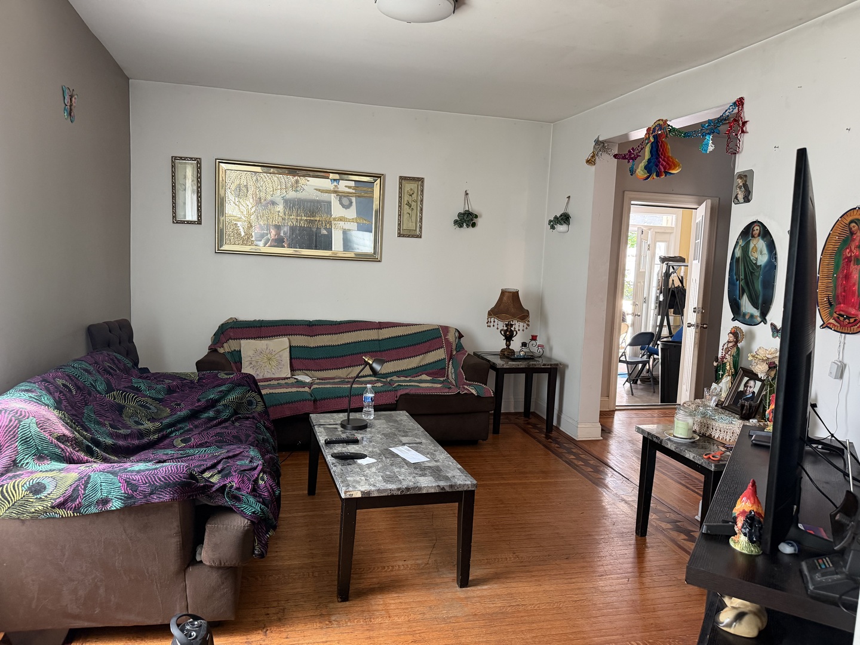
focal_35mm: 24
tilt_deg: -6.7
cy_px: 322
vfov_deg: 56.8
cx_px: 430
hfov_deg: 71.6
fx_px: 596
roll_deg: -2.7
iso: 400
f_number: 1.78
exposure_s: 1/60
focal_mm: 6.76
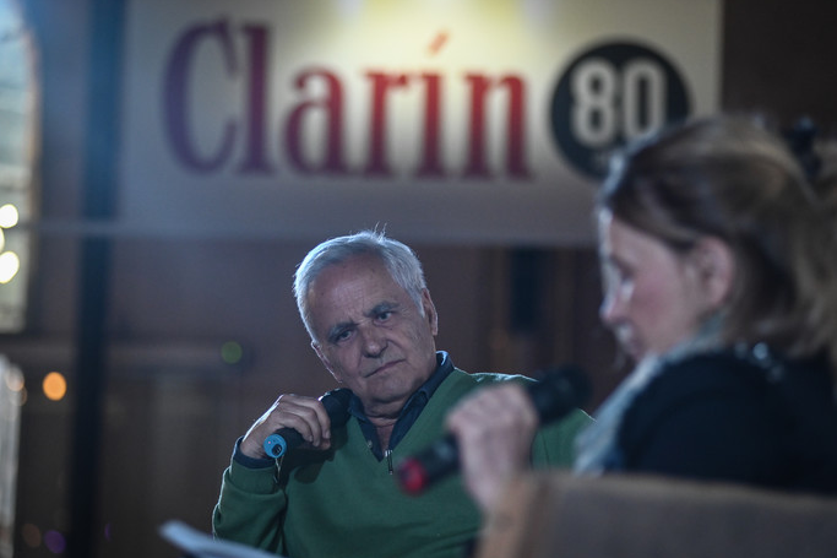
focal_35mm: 118
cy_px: 288
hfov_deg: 17.4
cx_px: 422
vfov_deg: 11.6
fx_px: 2743
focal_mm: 112
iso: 3200
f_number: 2.8
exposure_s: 1/500
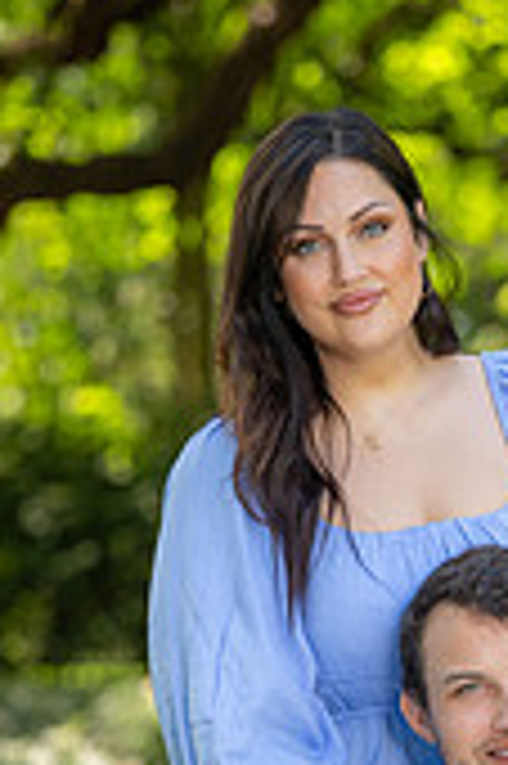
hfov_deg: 6.1
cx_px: 454
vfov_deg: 9.1
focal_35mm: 225
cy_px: 657
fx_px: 4772
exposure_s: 1/125
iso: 100
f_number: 2.8
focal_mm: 85
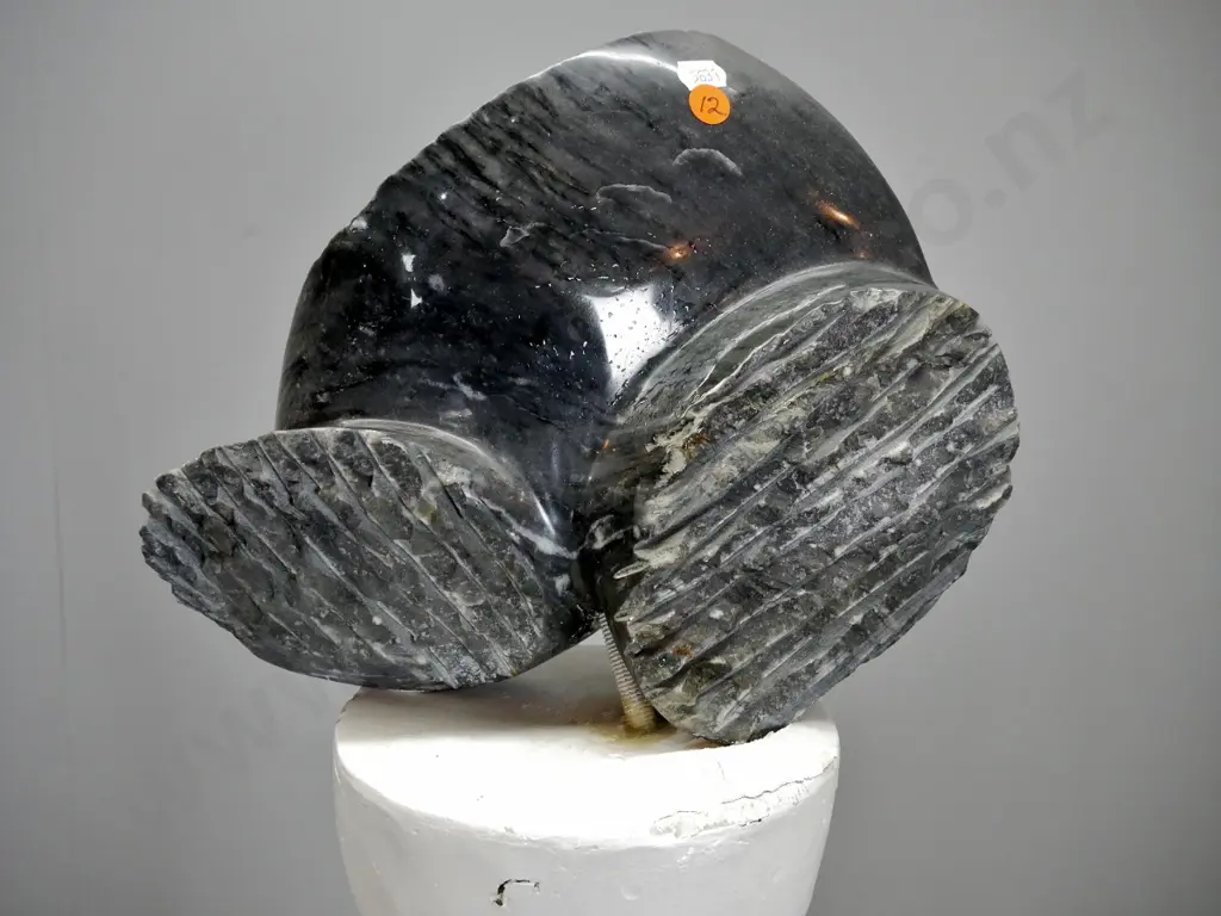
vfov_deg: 39.7
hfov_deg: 51.4
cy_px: 458
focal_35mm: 36
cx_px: 610
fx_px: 1270
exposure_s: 1/60
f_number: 5.6
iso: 2500
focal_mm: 18
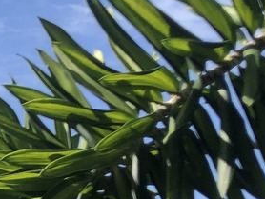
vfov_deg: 8.6
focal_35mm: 161
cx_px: -264
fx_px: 1234
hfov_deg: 11.1
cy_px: 428
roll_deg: +0.5
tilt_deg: -0.9
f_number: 1.8
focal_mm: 4
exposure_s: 1/1600
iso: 20
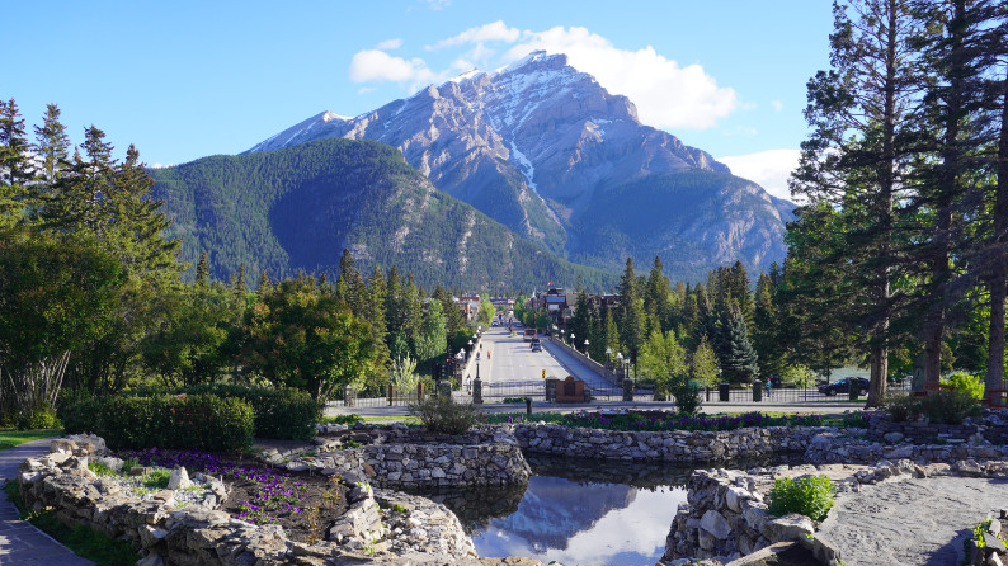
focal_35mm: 38
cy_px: 319
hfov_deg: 52.8
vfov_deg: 31.1
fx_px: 1015
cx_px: 507
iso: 100
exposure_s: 1/100
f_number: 8
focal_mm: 24
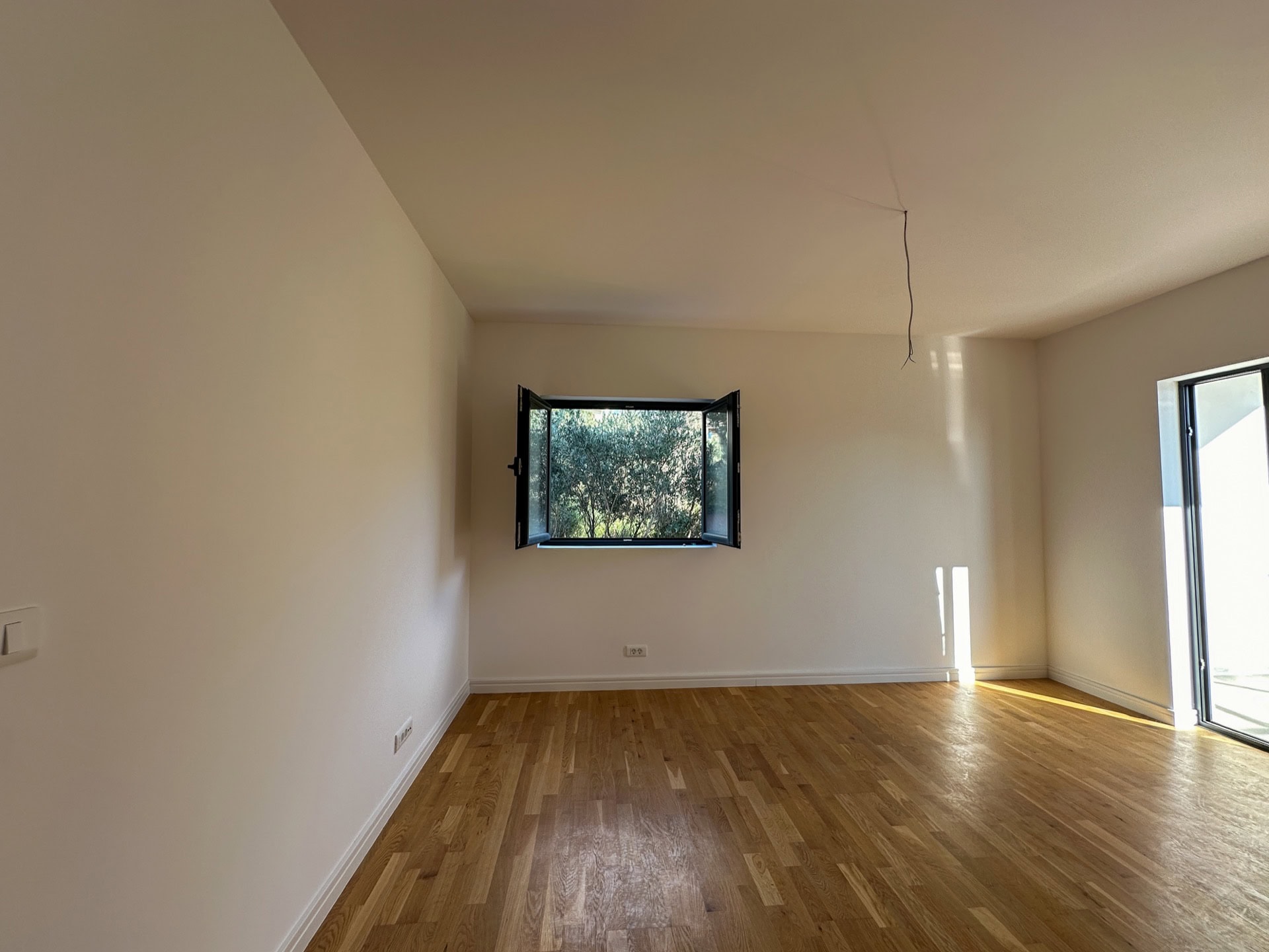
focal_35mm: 14
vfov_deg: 85.7
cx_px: 634
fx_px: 513
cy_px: 476
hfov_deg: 102.1
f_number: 2.2
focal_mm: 2.2
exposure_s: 1/150
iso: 40
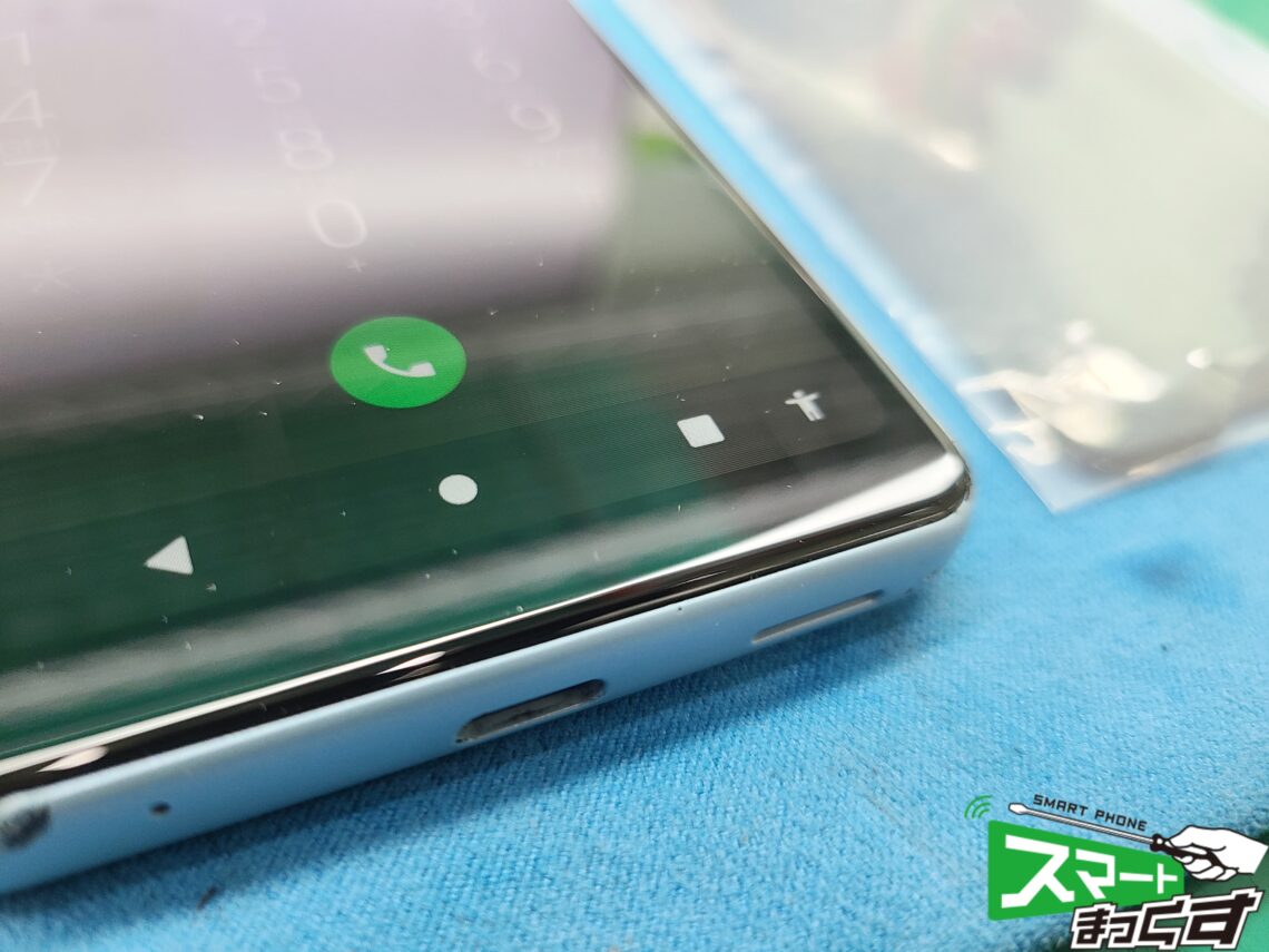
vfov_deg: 53.1
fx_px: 953
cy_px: 476
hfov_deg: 67.3
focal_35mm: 26
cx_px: 634
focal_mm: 5.4
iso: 200
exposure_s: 1/60
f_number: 1.8
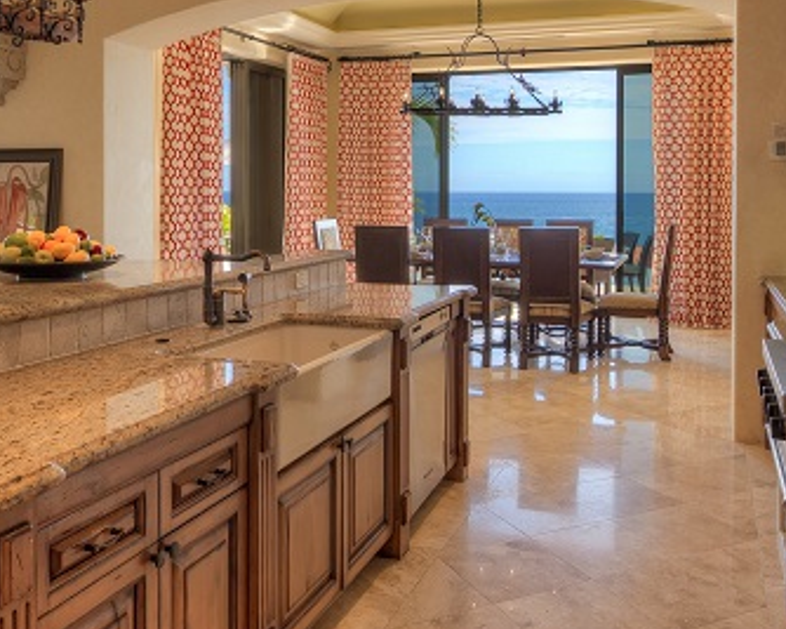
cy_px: 200
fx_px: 837
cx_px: 421
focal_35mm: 36
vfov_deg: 40.5
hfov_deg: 50.3
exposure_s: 1/30
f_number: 7.1
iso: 200
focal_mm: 16
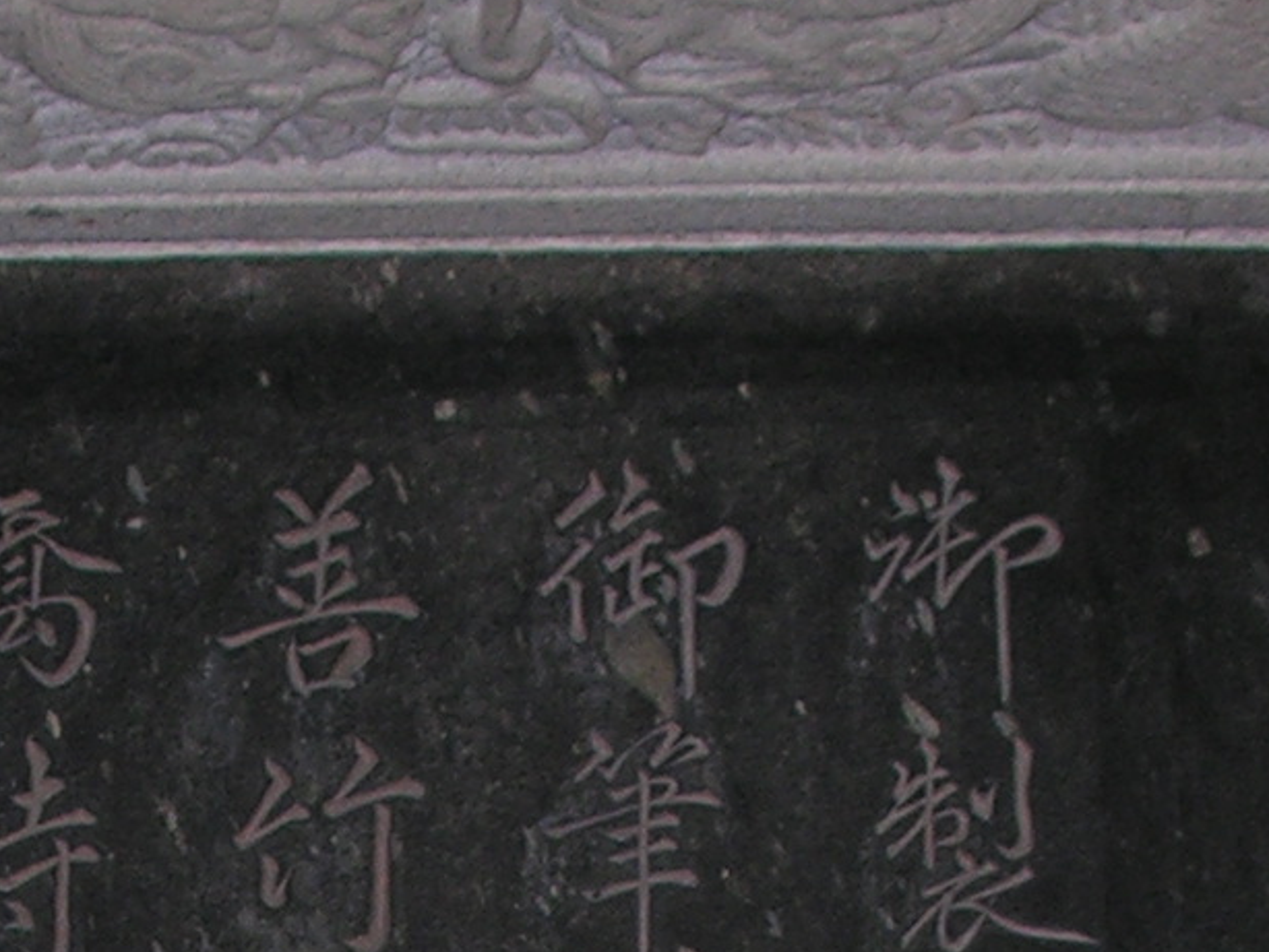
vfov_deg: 7.6
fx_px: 6821
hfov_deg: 10.6
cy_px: 2102
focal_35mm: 186
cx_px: 196
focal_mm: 8.9
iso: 50
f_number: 2.8
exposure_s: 1/60.1
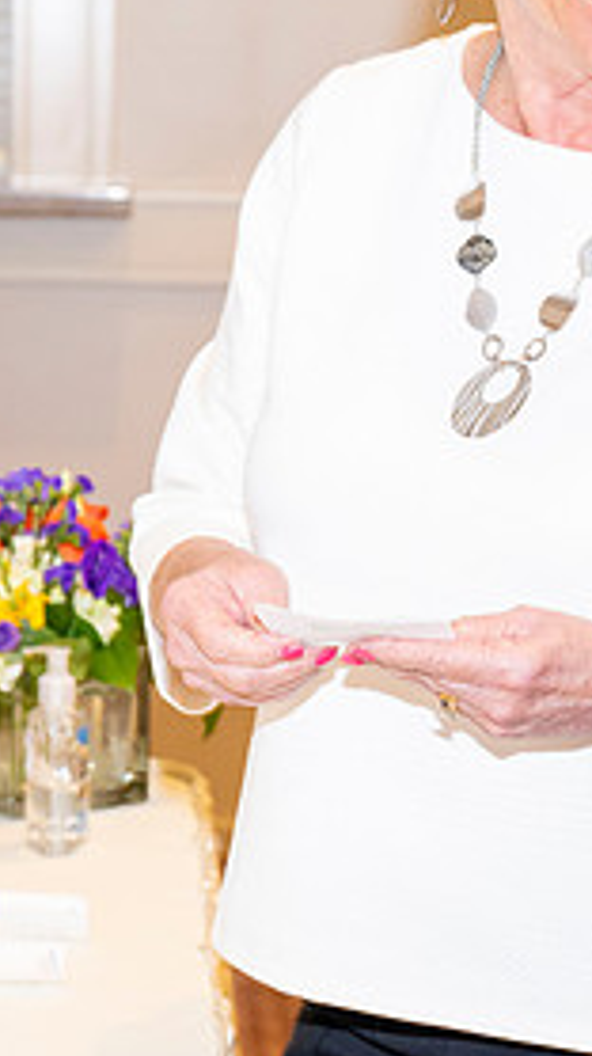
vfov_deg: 14.8
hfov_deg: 8.4
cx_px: 254
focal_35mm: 145
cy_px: 255
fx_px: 4054
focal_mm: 57
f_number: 5.6
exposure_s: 1/100
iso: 1000
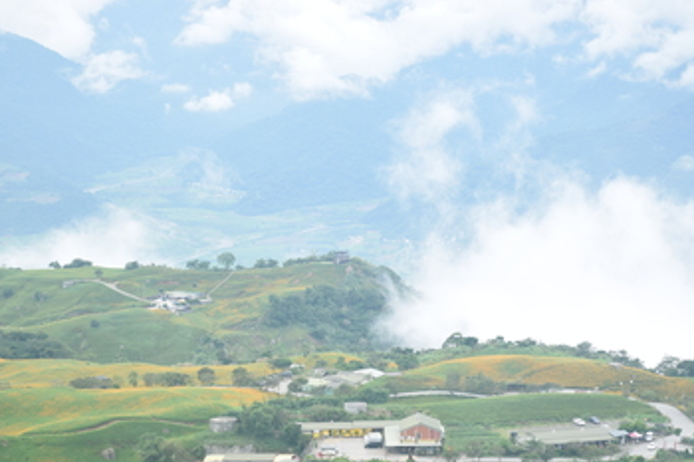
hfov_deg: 18.9
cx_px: 347
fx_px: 2081
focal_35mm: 108
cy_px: 274
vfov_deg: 12.7
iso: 320
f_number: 6.3
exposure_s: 1/400
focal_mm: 56
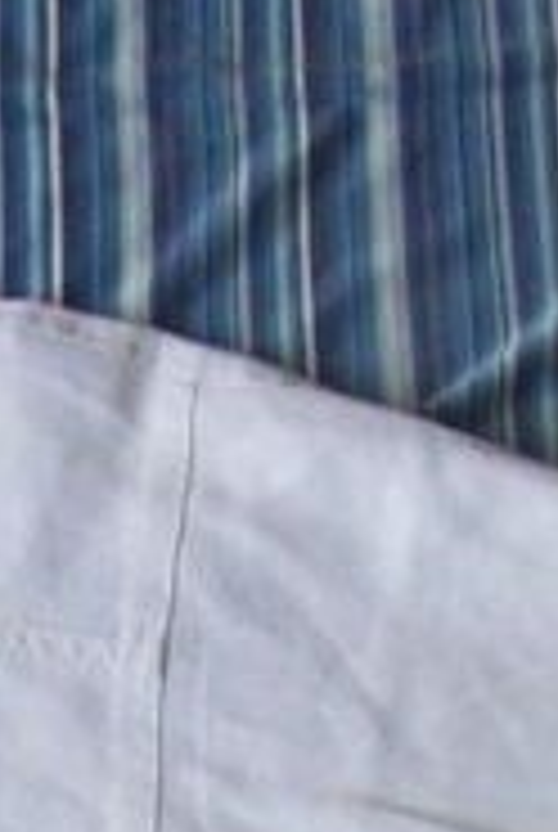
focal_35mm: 202
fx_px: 4679
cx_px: -495
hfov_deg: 6.6
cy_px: 1318
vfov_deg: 9.8
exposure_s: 1/55.8
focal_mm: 6
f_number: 2.7
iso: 160
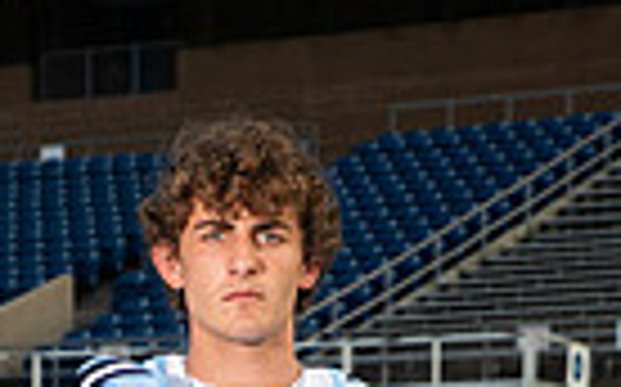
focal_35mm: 173
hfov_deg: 12.1
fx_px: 2926
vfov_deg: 7.1
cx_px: 252
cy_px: 958
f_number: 7.1
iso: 160
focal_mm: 52
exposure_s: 1/320
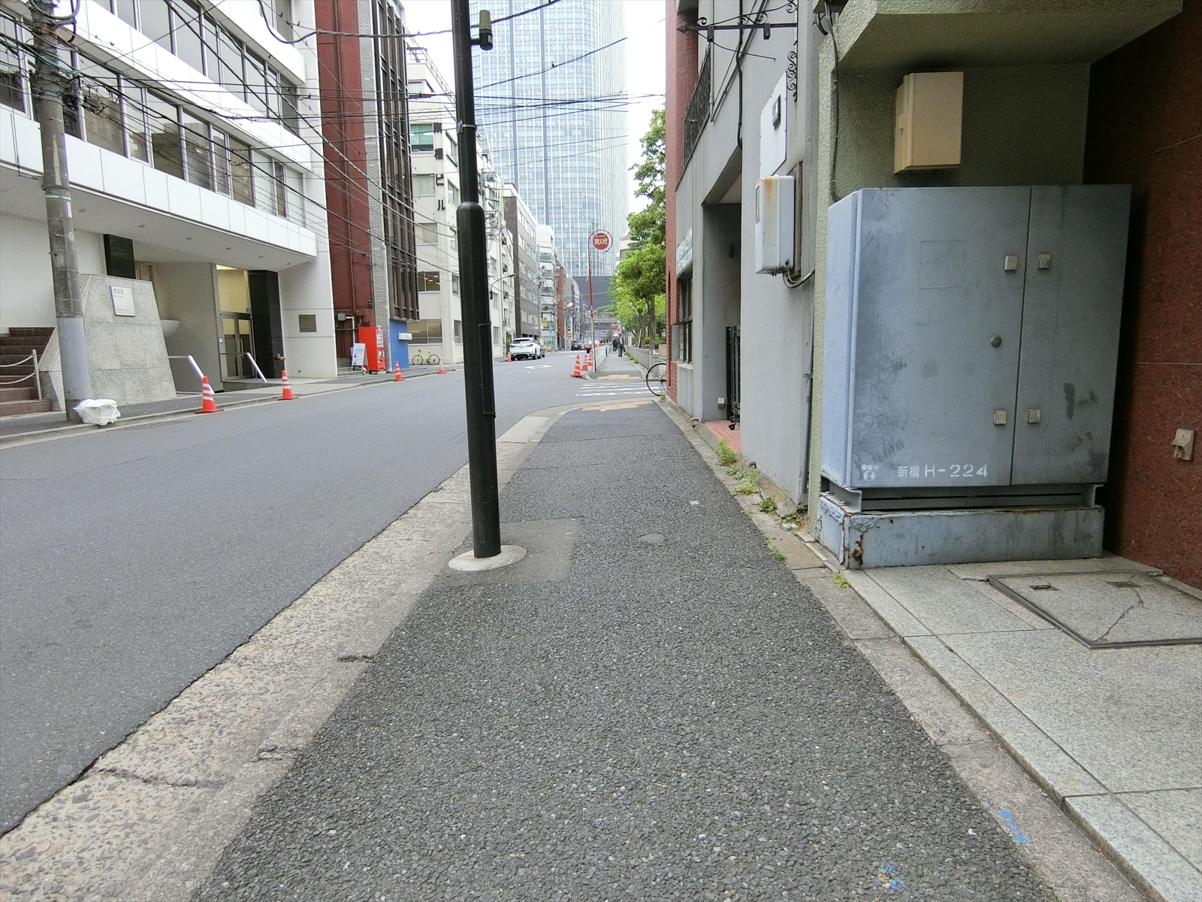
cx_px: 601
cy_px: 451
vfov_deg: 68.7
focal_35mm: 19
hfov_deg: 84.7
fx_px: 660
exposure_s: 1/125
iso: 250
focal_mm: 4.06
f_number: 2.7
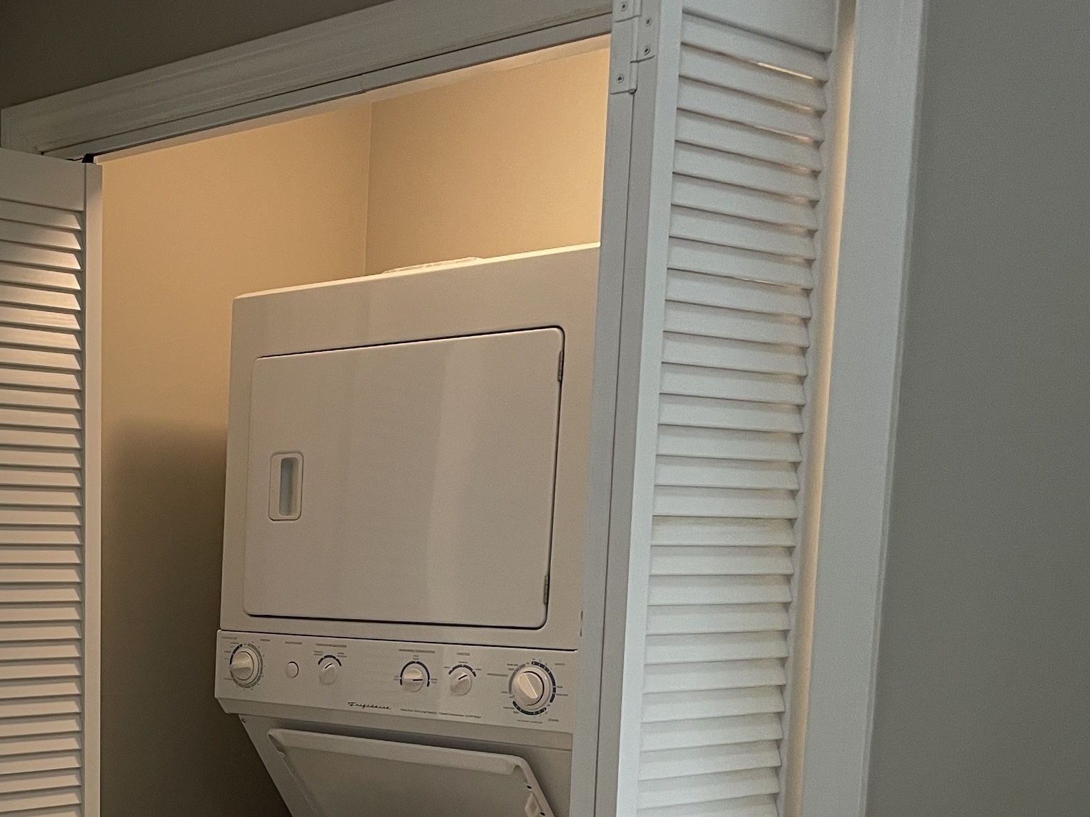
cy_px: 769
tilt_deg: -6.5
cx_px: 92
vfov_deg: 26.8
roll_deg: -0.6
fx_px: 1637
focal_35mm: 52
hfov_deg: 34.6
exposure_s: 1/60
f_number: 1.6
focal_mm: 4.2
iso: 100
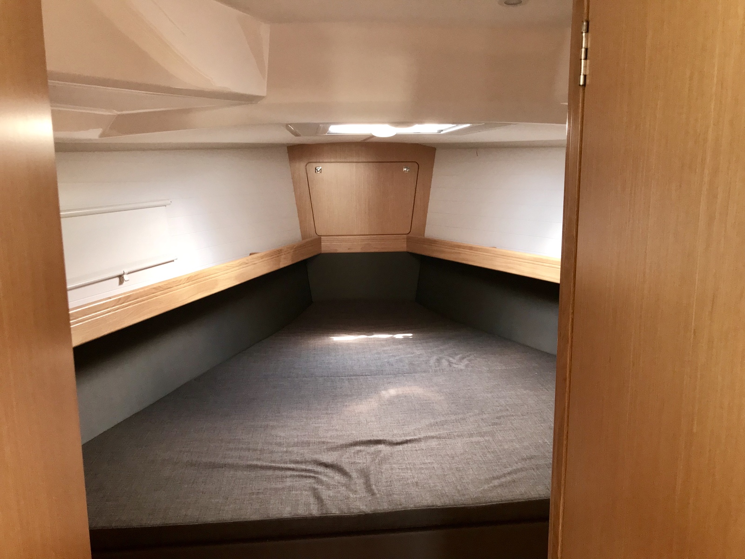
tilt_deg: -9.6
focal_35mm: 28
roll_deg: -0.6
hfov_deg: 63.4
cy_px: 280
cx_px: 372
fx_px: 603
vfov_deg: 49.7
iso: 125
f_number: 1.8
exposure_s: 1/30
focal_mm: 3.99
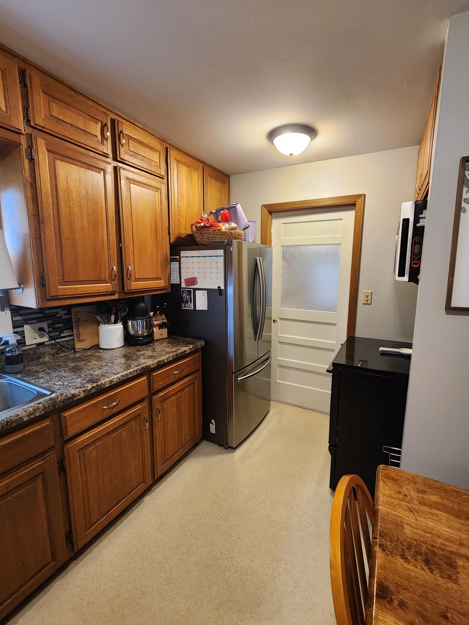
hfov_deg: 85.7
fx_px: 253
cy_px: 314
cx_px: 242
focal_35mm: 14
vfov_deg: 102.1
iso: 400
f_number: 2.2
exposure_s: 1/60
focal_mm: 2.2
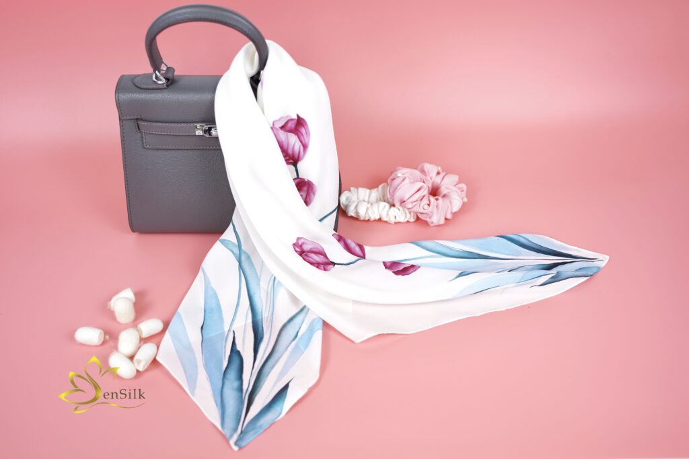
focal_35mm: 36
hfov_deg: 53.1
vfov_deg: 36.9
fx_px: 689
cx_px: 344
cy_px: 230
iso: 400
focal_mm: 36
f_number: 2.8
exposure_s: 1/400
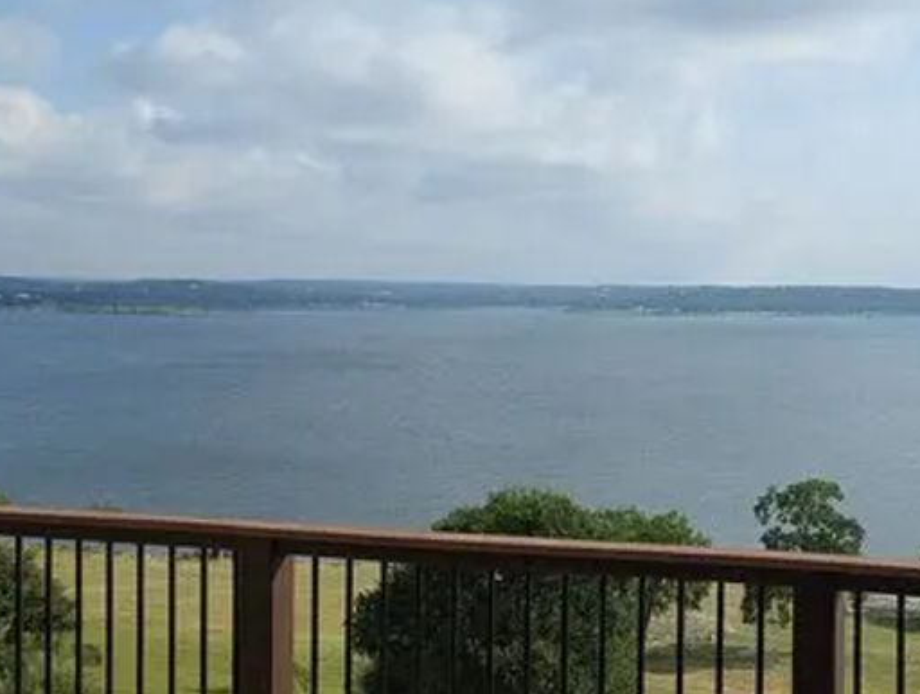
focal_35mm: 48
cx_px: 611
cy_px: 516
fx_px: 1278
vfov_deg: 29.9
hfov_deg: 39.1
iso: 54
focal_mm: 6.81
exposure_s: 1/3145
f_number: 1.85
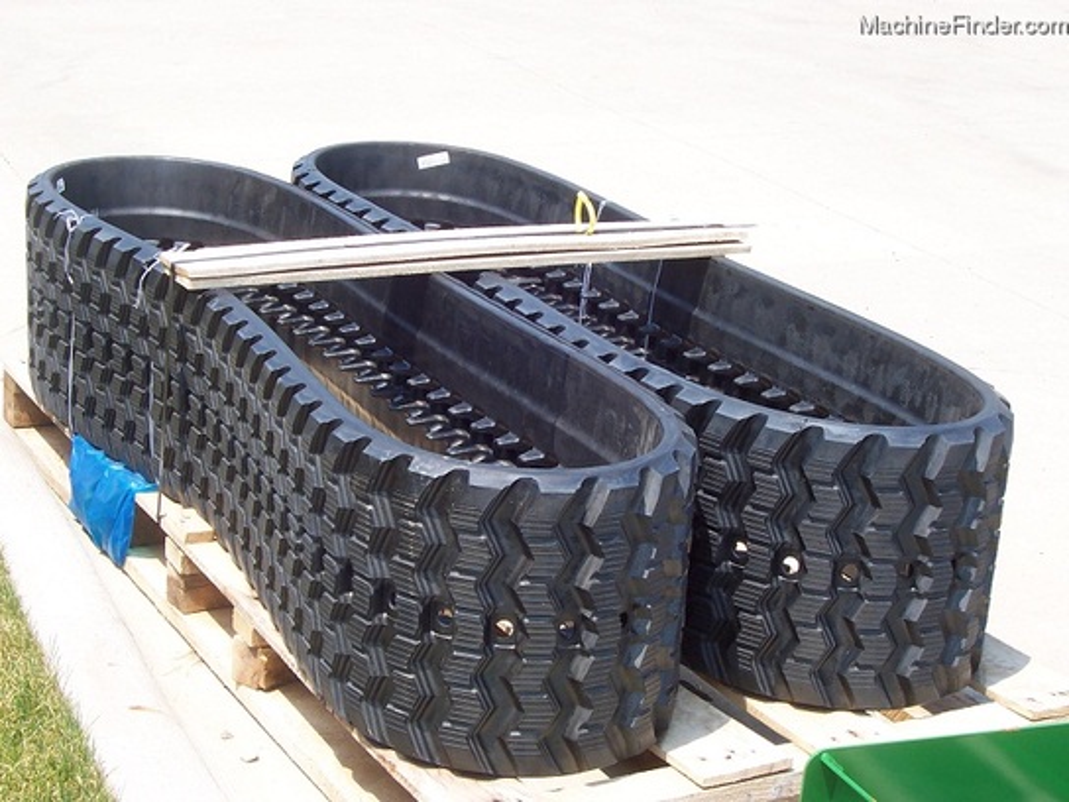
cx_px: 534
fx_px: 2193
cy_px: 401
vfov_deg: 20.7
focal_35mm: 71
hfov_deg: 27.4
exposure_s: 1/180
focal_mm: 10.8
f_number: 6.7
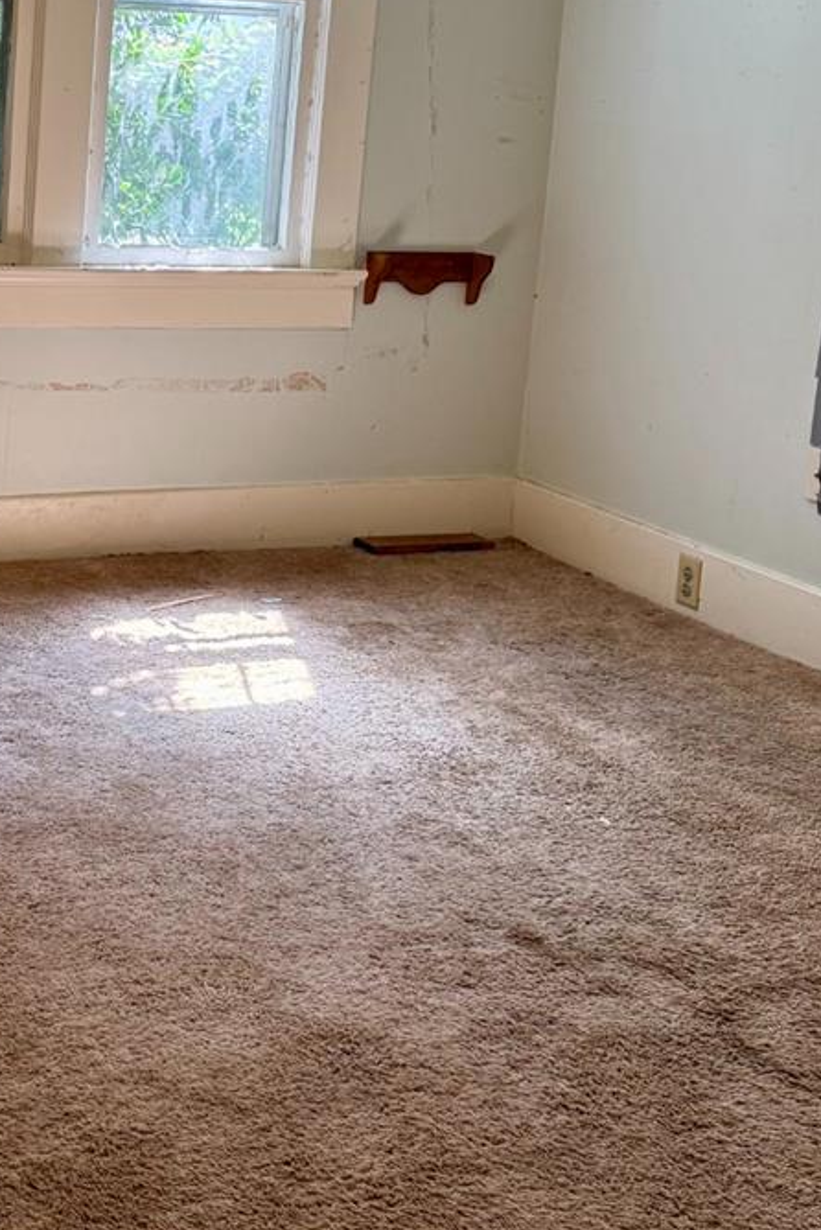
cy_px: 268
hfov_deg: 23.3
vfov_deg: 34.7
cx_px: 6
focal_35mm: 56
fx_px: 1914
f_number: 1.78
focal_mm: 6.76
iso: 125
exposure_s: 1/60
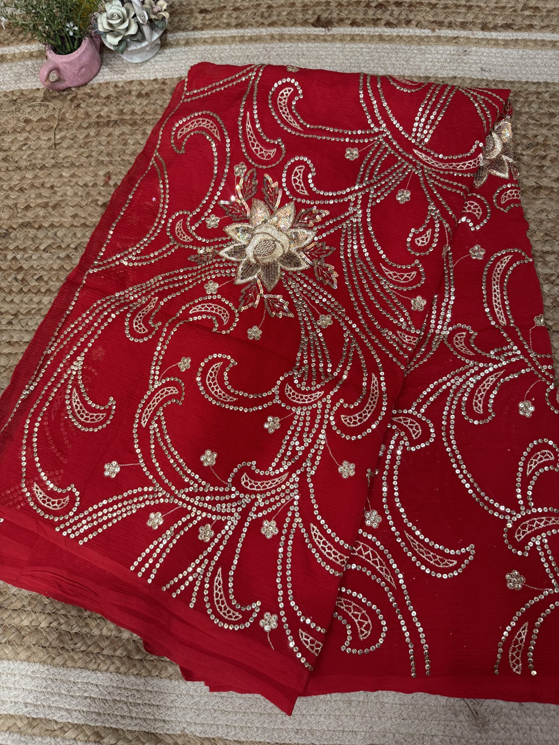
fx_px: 517
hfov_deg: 56.8
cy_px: 372
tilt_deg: -75.3
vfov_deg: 71.6
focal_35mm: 24
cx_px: 280
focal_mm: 6.76
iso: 160
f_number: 1.78
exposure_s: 1/50
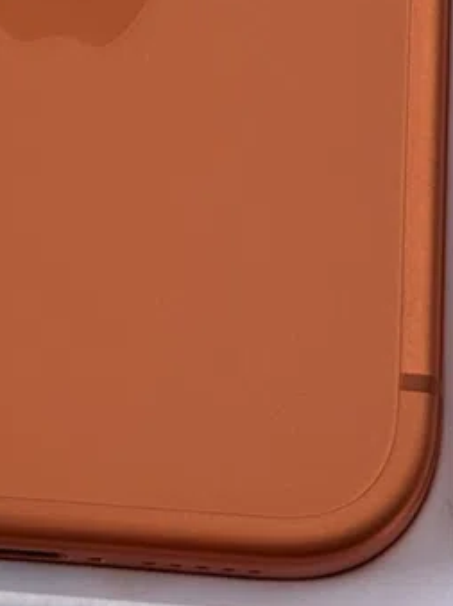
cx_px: 13
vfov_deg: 9.8
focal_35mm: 194
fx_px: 3389
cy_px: -351
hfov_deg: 7.6
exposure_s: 1/289
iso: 64
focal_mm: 6.76
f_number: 1.78
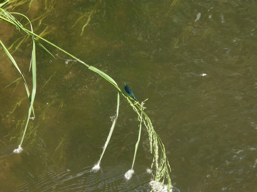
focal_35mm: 650
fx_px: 4826
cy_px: 96
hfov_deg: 3.1
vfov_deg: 2.3
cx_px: 128
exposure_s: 1/160
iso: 100
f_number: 6.3
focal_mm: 116
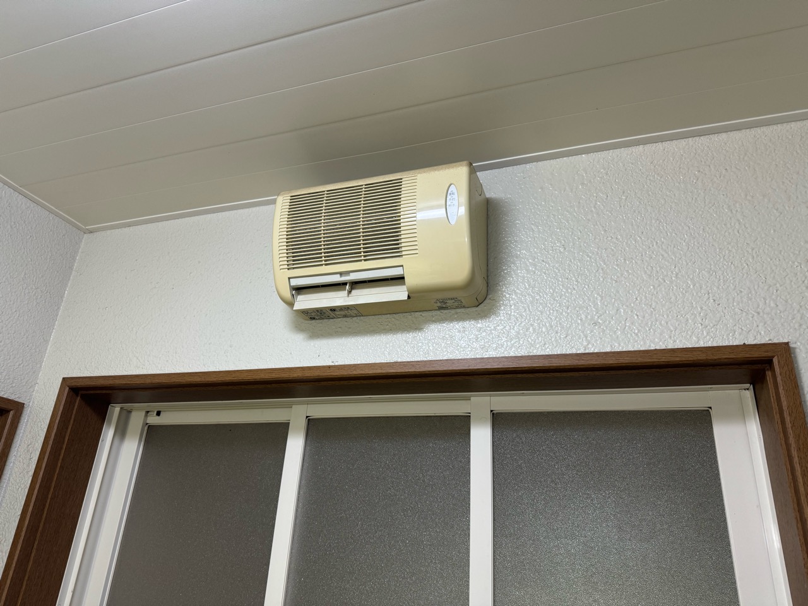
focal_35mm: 24
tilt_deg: +22.6
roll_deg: -4.3
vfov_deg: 56.8
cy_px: 303
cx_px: 404
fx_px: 560
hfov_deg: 71.6
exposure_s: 1/60
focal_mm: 6.86
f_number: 1.78
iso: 125
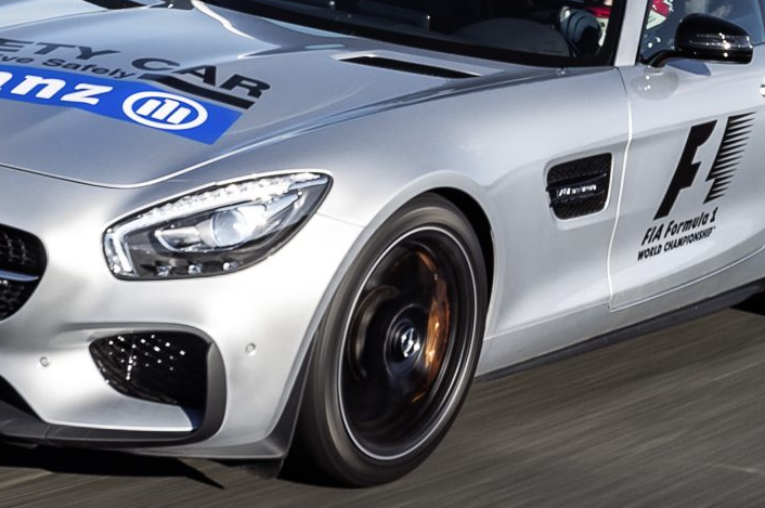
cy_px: -257
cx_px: 653
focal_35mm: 119
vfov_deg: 11.0
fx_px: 2526
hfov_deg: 17.0
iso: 100
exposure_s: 1/50
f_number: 10
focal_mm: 35
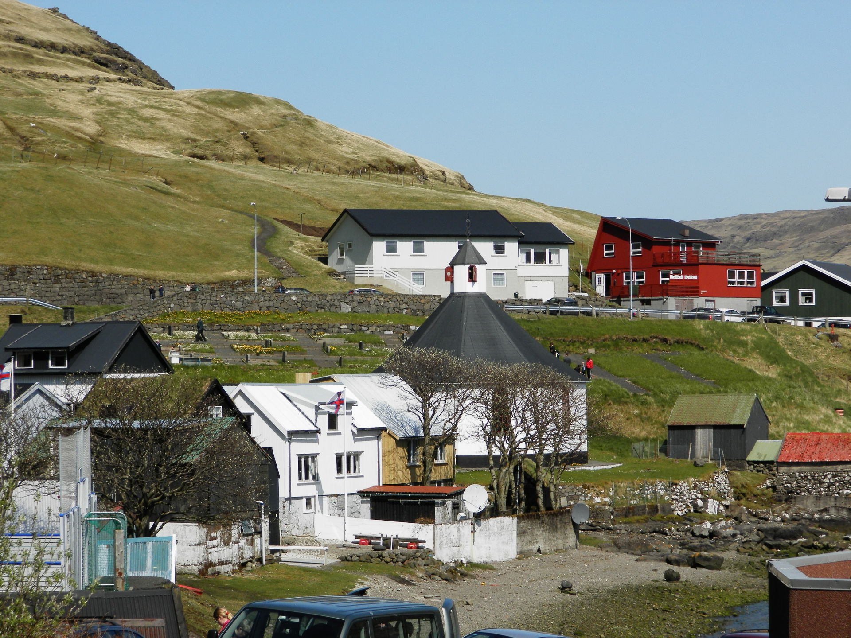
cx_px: 426
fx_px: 3245
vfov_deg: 11.2
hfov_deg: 14.9
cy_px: 319
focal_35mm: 132
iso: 80
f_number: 13.4
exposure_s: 1/125
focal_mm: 23.6
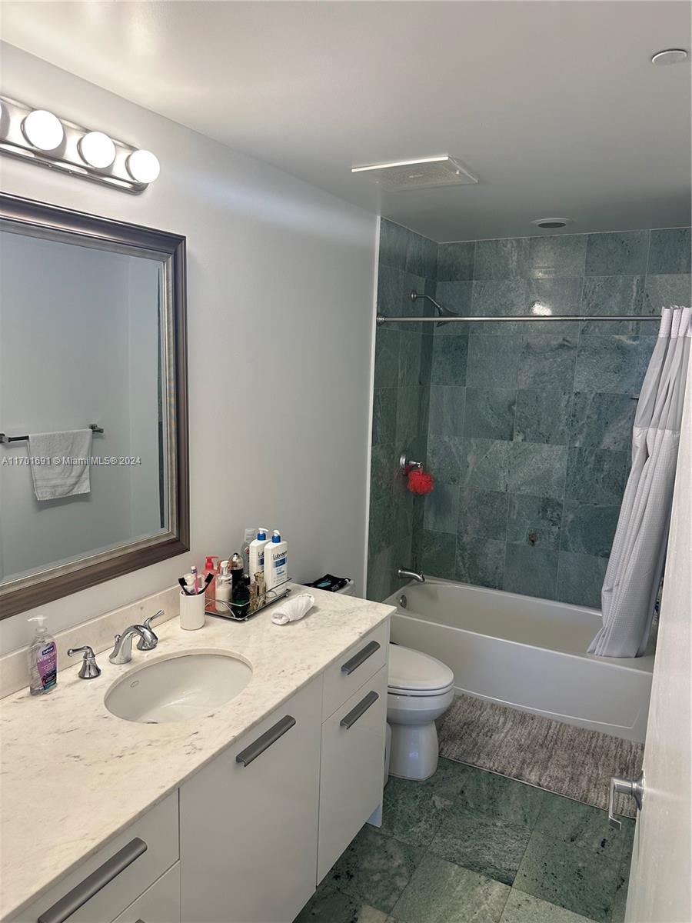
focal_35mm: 24
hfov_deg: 56.8
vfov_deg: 71.6
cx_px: 346
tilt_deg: -9.3
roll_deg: -1.7
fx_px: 640
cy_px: 462
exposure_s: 1/122
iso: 100
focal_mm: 6.86
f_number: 1.78
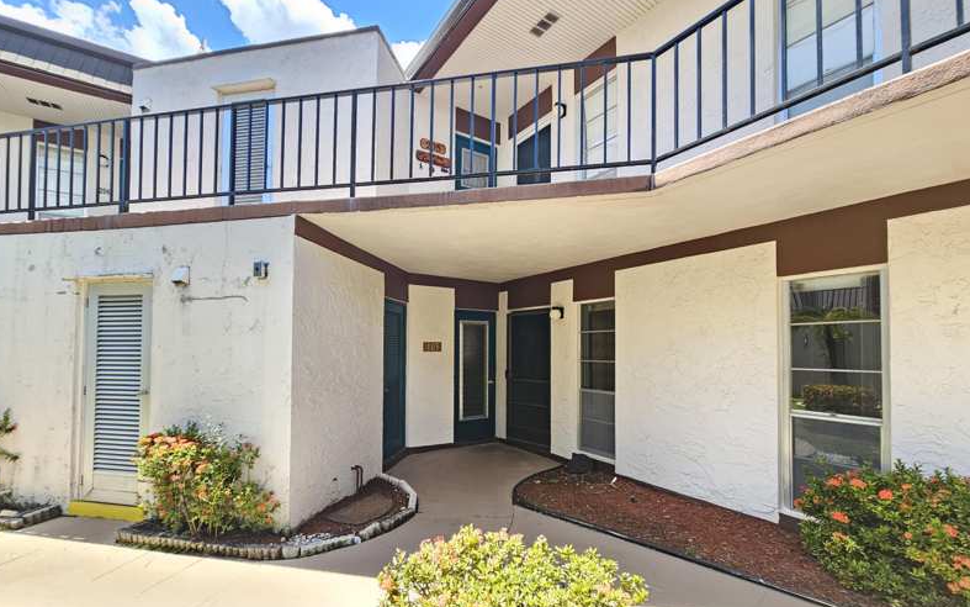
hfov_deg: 105.3
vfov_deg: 78.3
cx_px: 478
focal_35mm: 14
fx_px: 370
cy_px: 341
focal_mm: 2.2
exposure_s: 1/210
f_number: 2.2
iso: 50
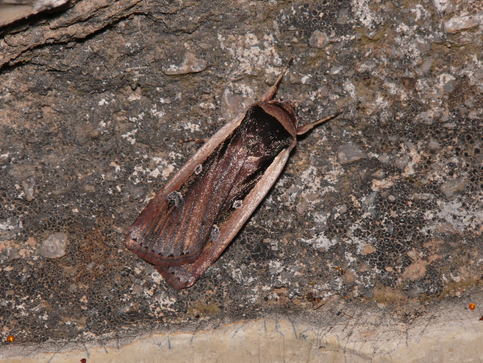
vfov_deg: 5.1
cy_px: 182
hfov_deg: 6.8
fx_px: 4060
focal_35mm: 291
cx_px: 242
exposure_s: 1/640
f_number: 11
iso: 100
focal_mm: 61.6
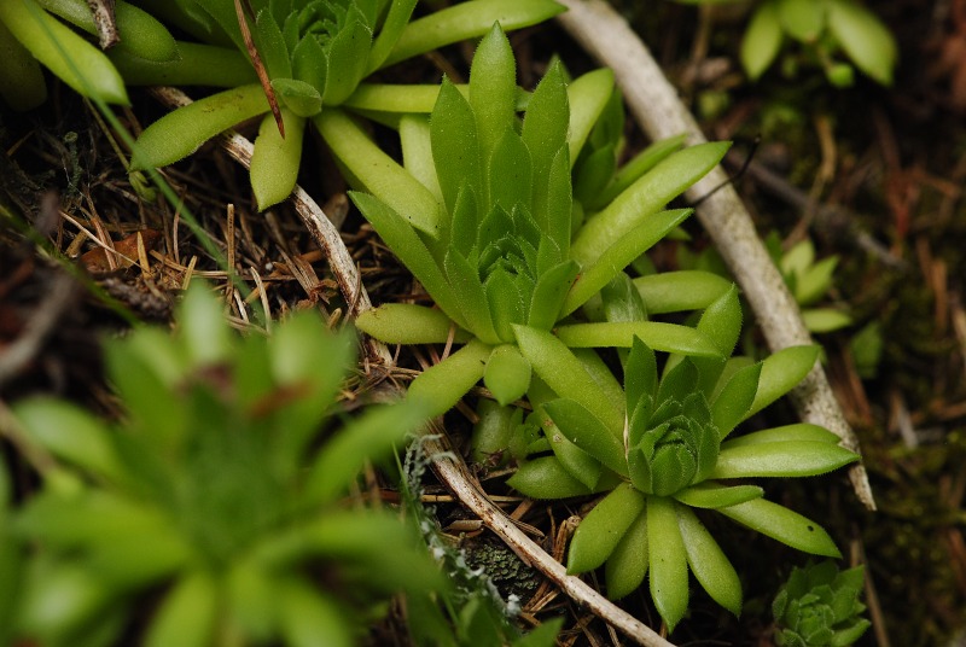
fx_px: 3426
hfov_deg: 16.0
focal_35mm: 128
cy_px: 324
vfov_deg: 10.8
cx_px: 483
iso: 400
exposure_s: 1/100
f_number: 7.1
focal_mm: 85
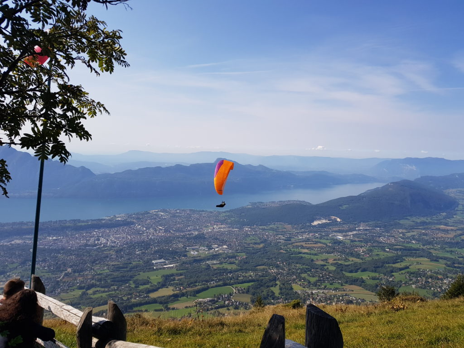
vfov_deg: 53.1
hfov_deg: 67.3
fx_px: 349
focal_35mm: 26
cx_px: 232
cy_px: 174
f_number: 1.7
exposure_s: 1/2592
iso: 40
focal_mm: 4.2
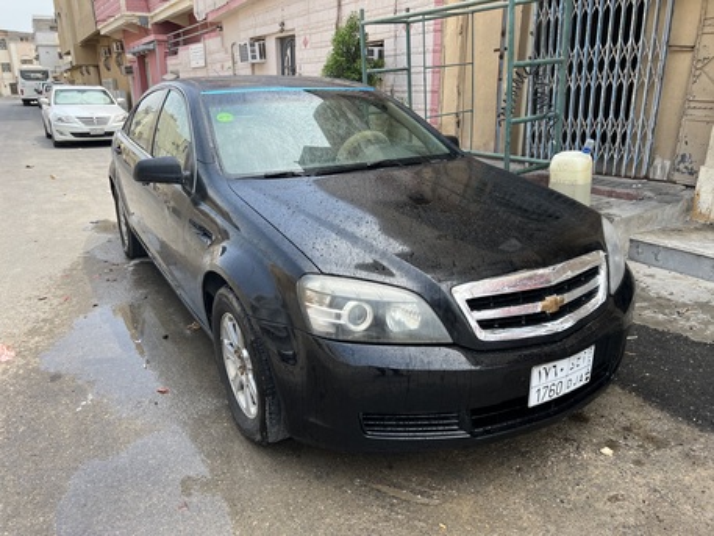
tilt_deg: -19.1
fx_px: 536
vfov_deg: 53.1
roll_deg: +0.1
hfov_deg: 67.3
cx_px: 357
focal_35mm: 26
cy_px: 268
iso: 50
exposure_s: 1/965
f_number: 1.5
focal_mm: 5.7
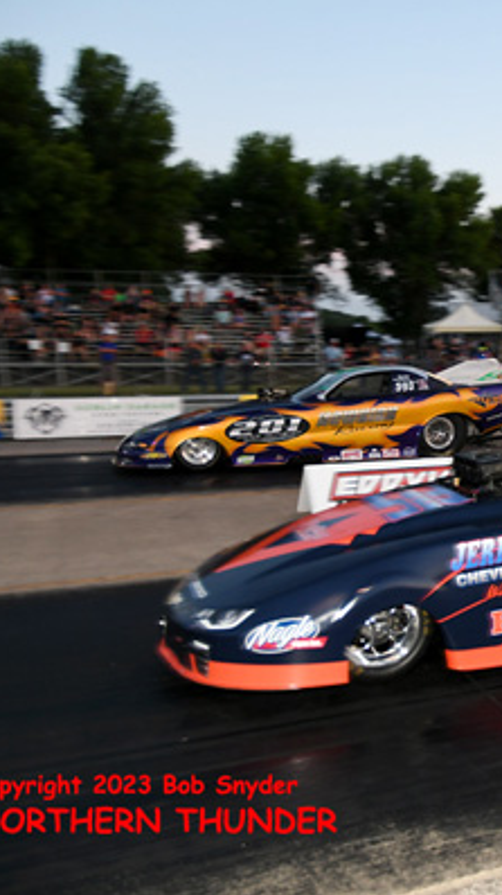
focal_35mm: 38
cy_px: 446
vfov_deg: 52.8
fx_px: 900
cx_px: 558
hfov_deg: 28.2
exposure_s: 1/200
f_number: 2.8
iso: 320
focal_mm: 16
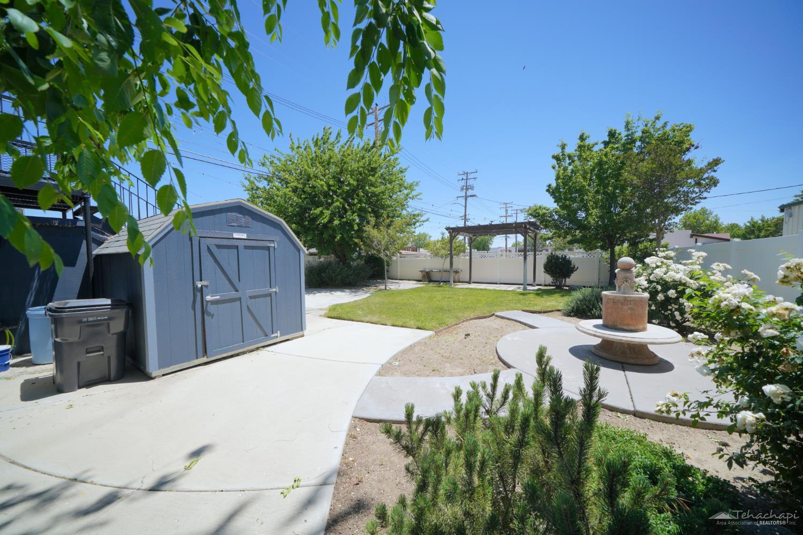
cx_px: 402
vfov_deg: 90.0
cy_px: 268
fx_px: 268
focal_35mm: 12
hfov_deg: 112.6
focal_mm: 12
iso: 200
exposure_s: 1/400
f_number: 8
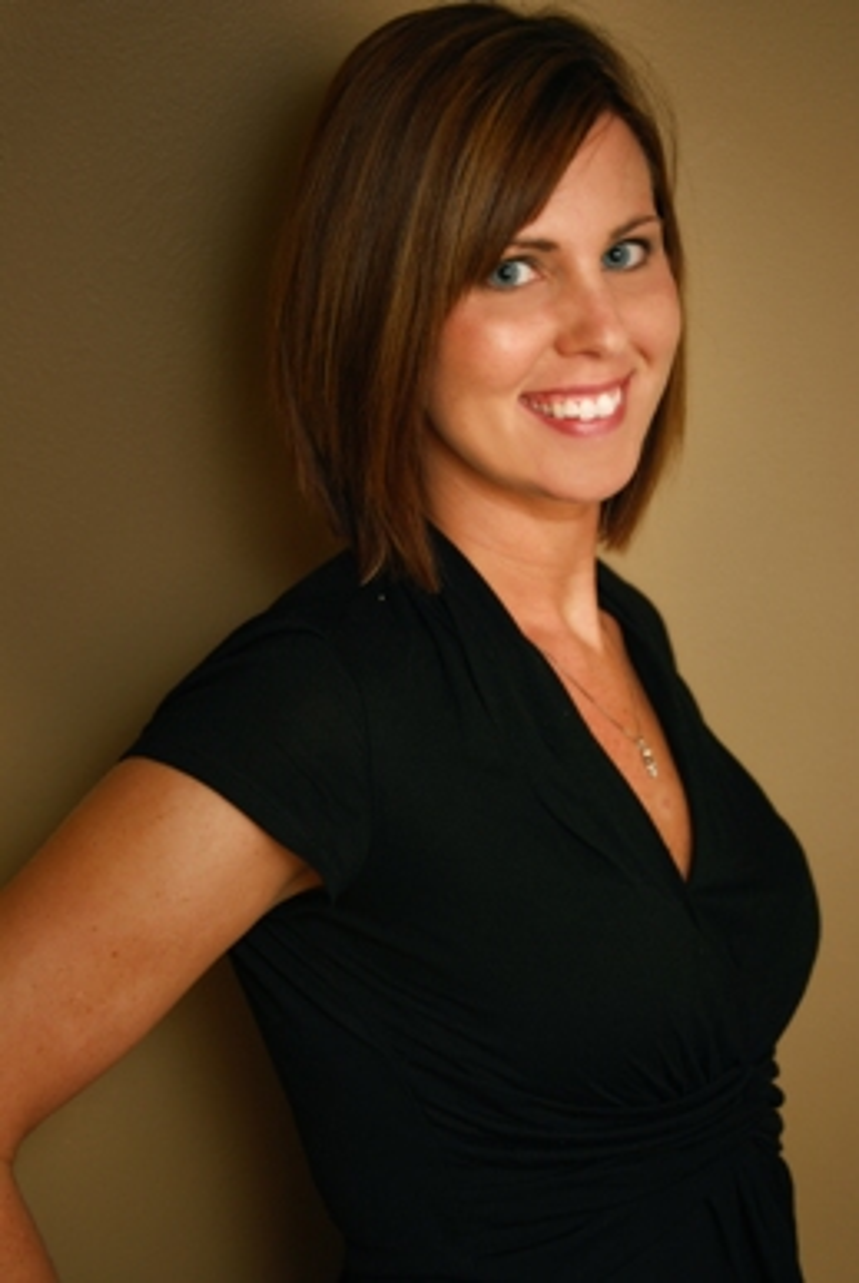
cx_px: 430
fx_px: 2945
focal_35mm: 82
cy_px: 642
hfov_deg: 16.6
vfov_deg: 24.6
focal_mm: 55
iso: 320
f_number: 4
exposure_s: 1/60
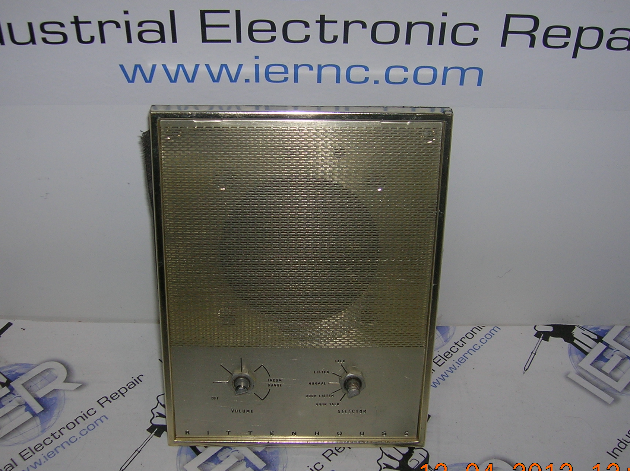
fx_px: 836
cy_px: 222
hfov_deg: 41.3
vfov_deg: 31.5
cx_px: 295
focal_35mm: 46
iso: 50
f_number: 2.9
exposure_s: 1/60.1
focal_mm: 5.7
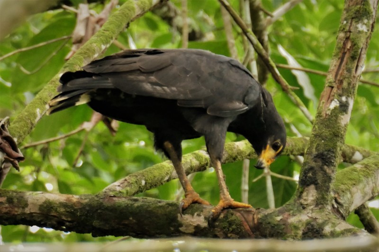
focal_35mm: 720
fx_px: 7578
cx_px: 190
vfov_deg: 1.9
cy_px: 126
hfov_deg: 2.9
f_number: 6.4
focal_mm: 132
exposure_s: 1/60
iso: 1600
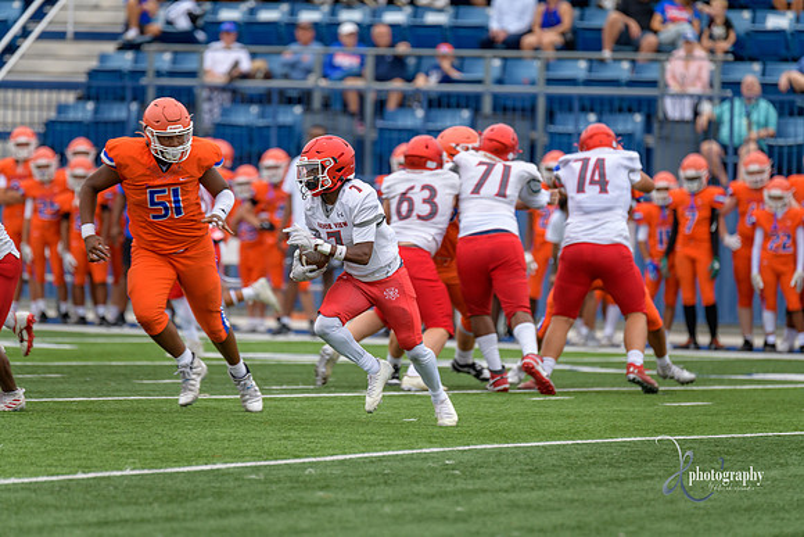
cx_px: 402
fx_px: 6701
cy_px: 268
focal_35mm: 300
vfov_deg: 4.6
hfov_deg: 6.9
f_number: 3.5
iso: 320
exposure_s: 1/800
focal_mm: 300
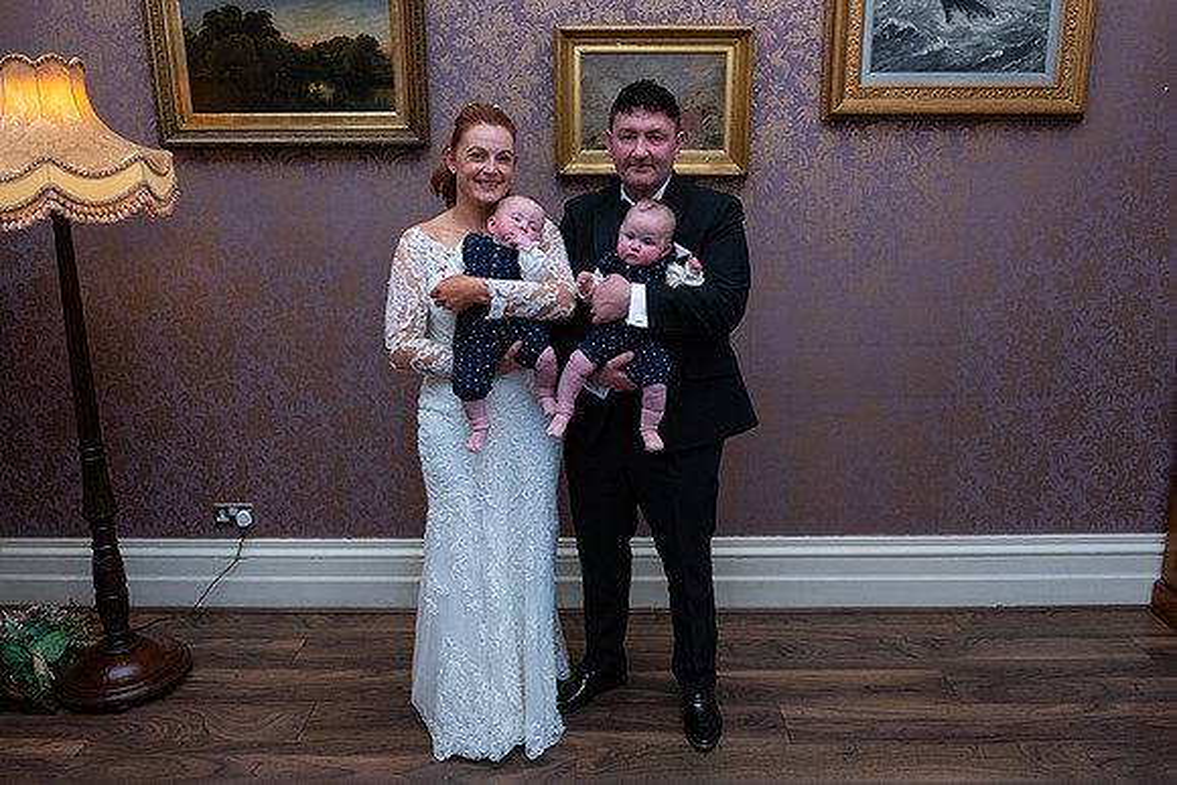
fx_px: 938
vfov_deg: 45.4
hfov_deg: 64.2
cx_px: 590
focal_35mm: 29
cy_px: 379
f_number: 5
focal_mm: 27
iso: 1250
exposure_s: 1/160
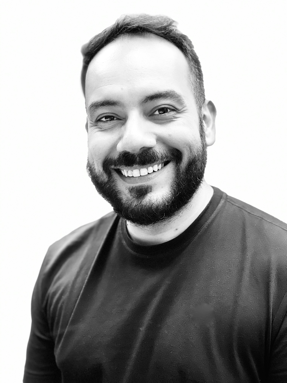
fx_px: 575
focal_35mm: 52
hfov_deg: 28.0
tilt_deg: +1.9
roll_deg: +2.7
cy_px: 192
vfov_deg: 36.8
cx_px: 144
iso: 320
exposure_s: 1/39
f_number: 2
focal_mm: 6
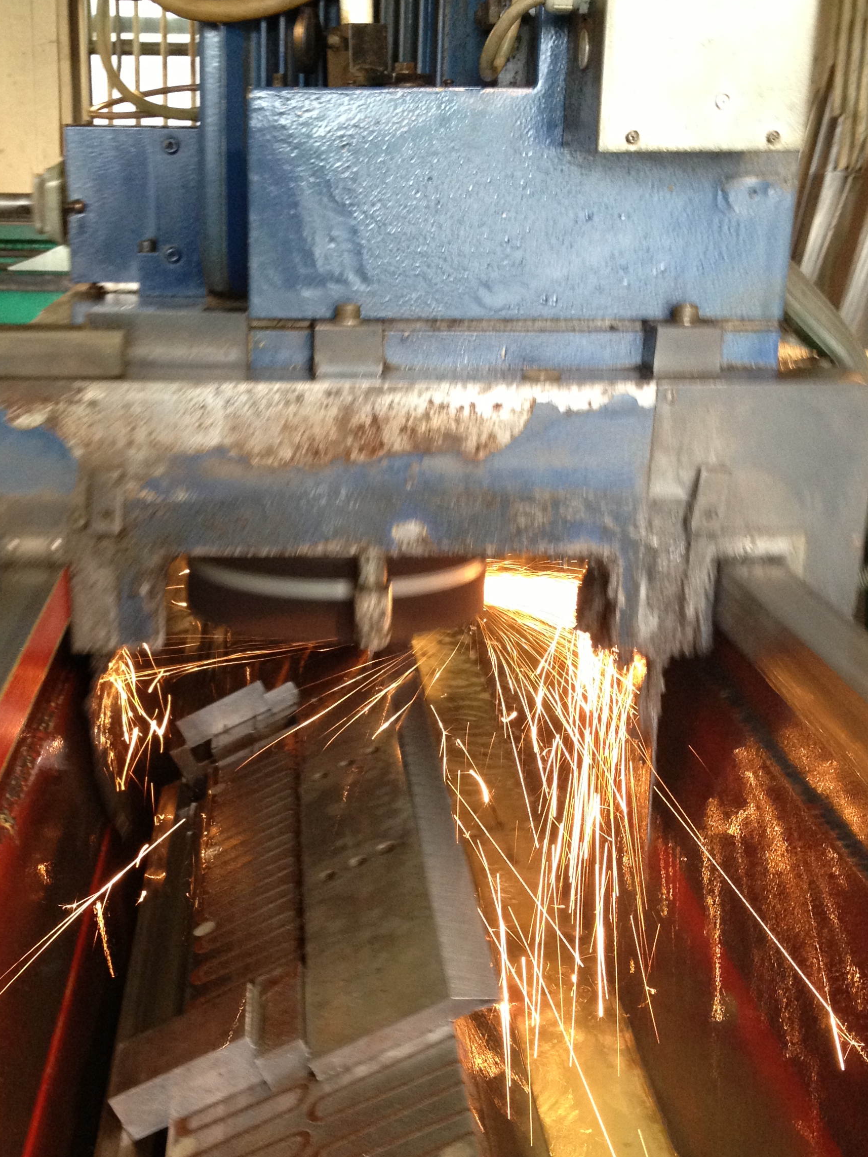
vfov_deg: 38.0
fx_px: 1672
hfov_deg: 29.0
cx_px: 314
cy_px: 713
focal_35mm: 50
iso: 200
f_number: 2.4
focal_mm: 4.28
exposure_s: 1/20
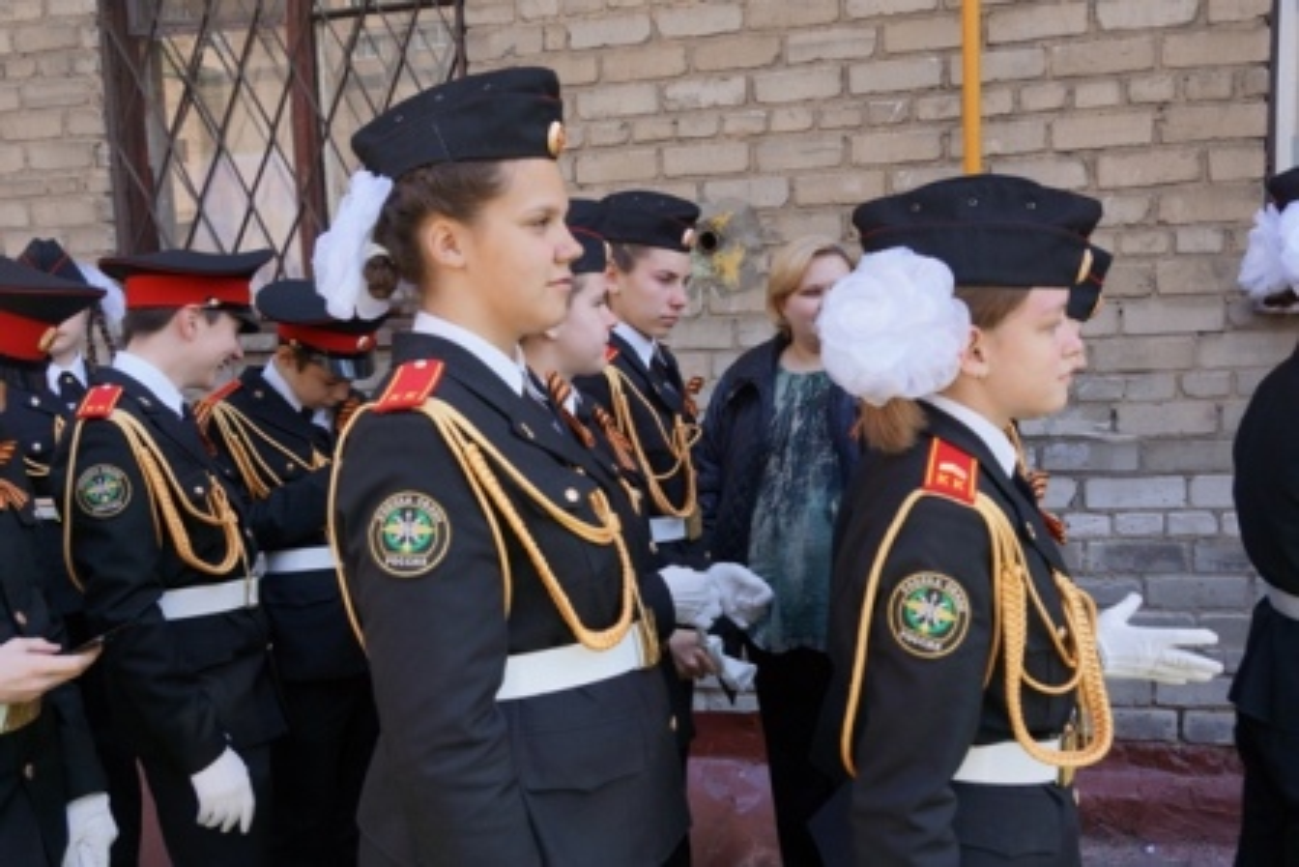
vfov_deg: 40.0
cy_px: 434
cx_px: 650
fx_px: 1191
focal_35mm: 33
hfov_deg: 57.2
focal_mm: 22
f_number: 6.3
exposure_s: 1/160
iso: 200
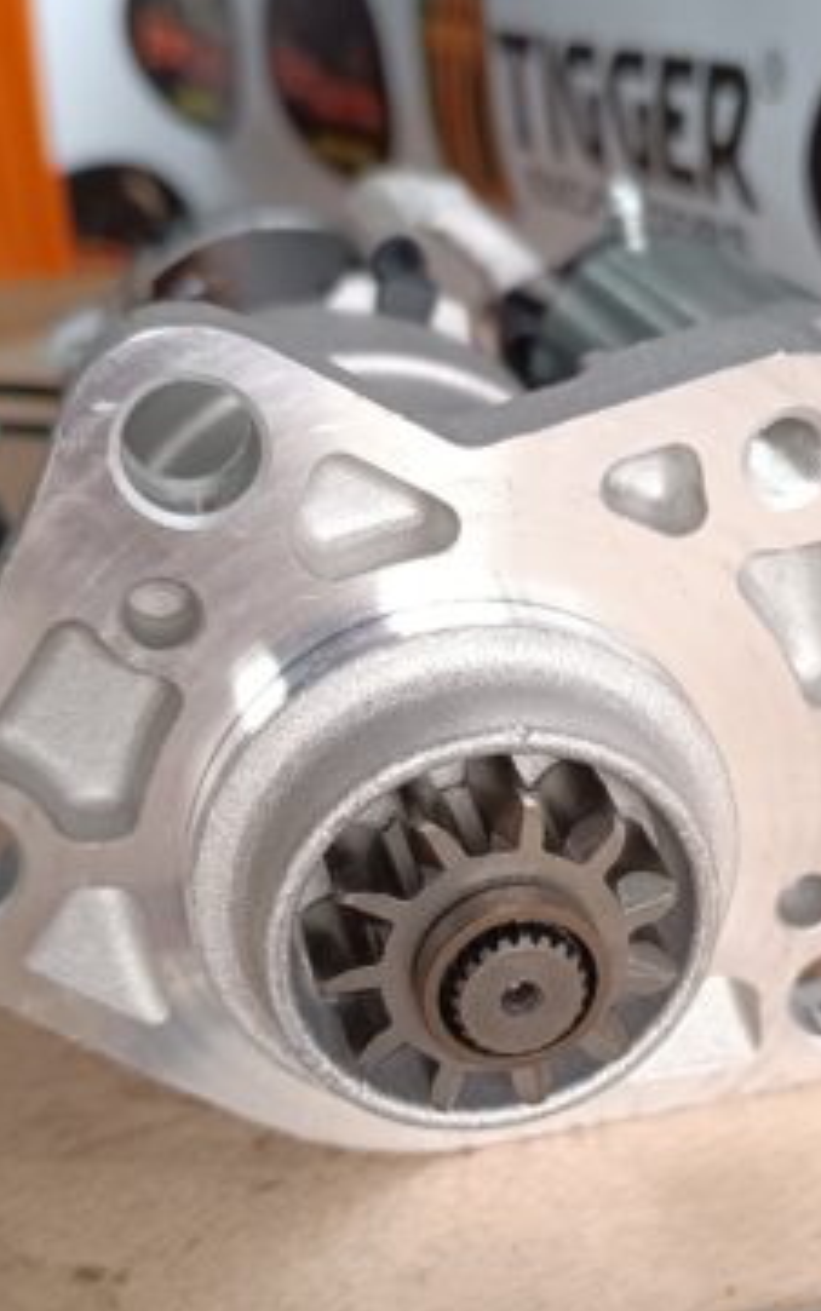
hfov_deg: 27.2
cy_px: 794
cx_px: 578
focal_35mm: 47
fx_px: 1681
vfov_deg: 42.4
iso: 340
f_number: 1.65
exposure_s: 1/120
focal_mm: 6.14
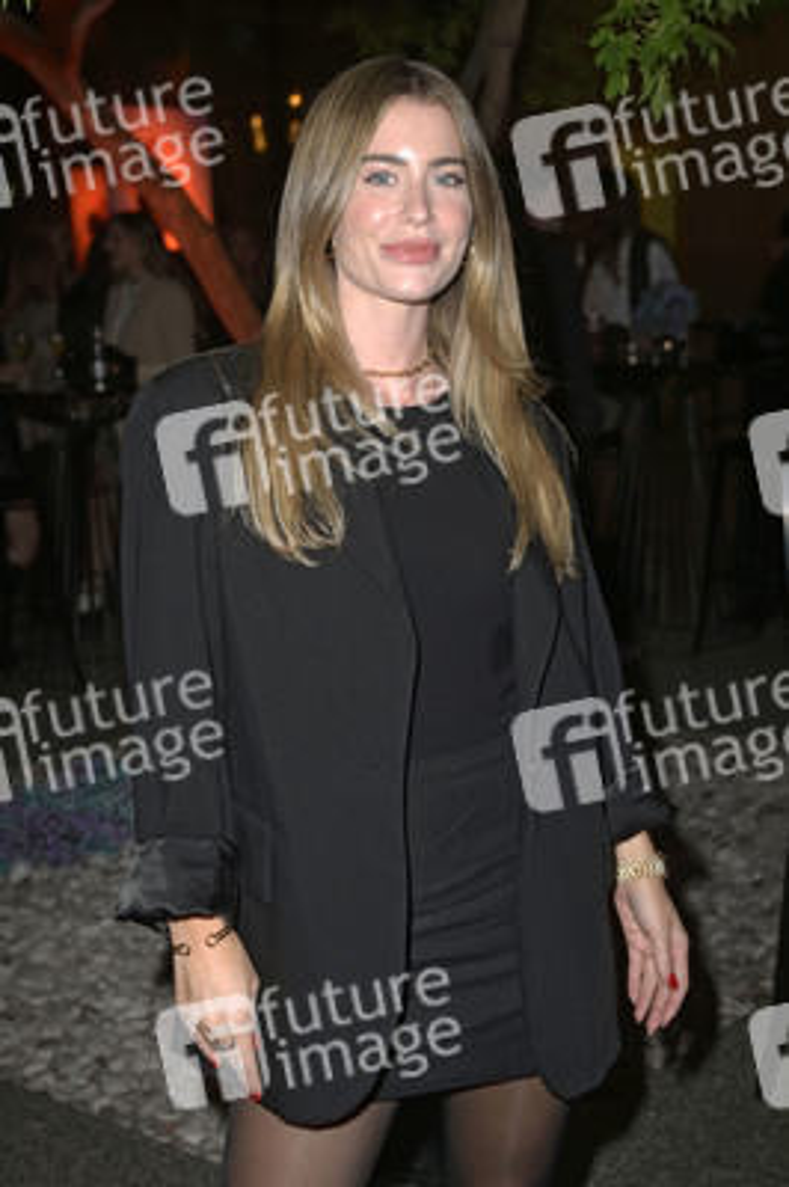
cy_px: 594
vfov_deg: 36.3
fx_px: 1811
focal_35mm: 55
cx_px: 394
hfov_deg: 24.6
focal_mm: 55
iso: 200
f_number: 5
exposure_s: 1/40
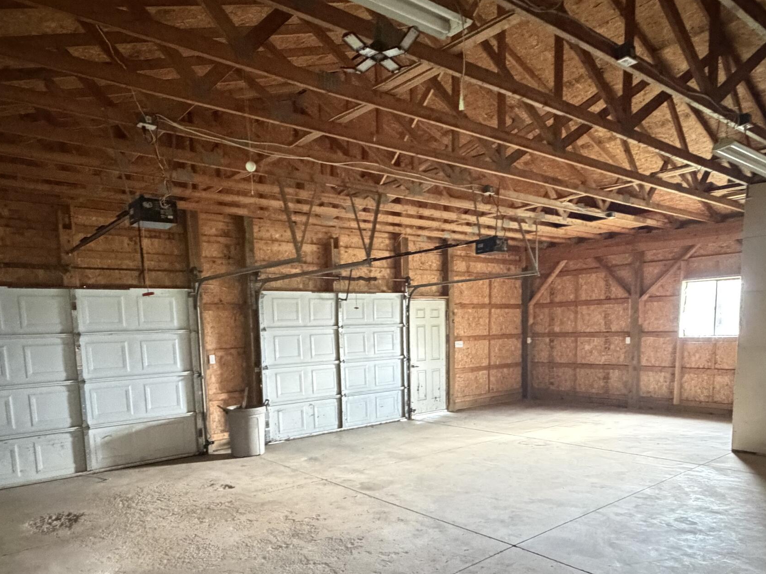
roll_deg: +1.4
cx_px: 375
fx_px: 553
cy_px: 394
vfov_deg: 53.5
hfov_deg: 69.4
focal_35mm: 25
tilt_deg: -6.6
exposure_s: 1/60
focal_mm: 2.22
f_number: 2.2
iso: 1250
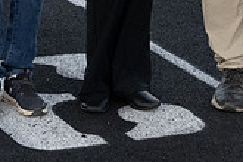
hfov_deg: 10.0
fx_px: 1384
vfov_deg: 6.2
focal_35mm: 205
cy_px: -313
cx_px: 99
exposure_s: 1/1000
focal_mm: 34.5
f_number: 5
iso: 2500
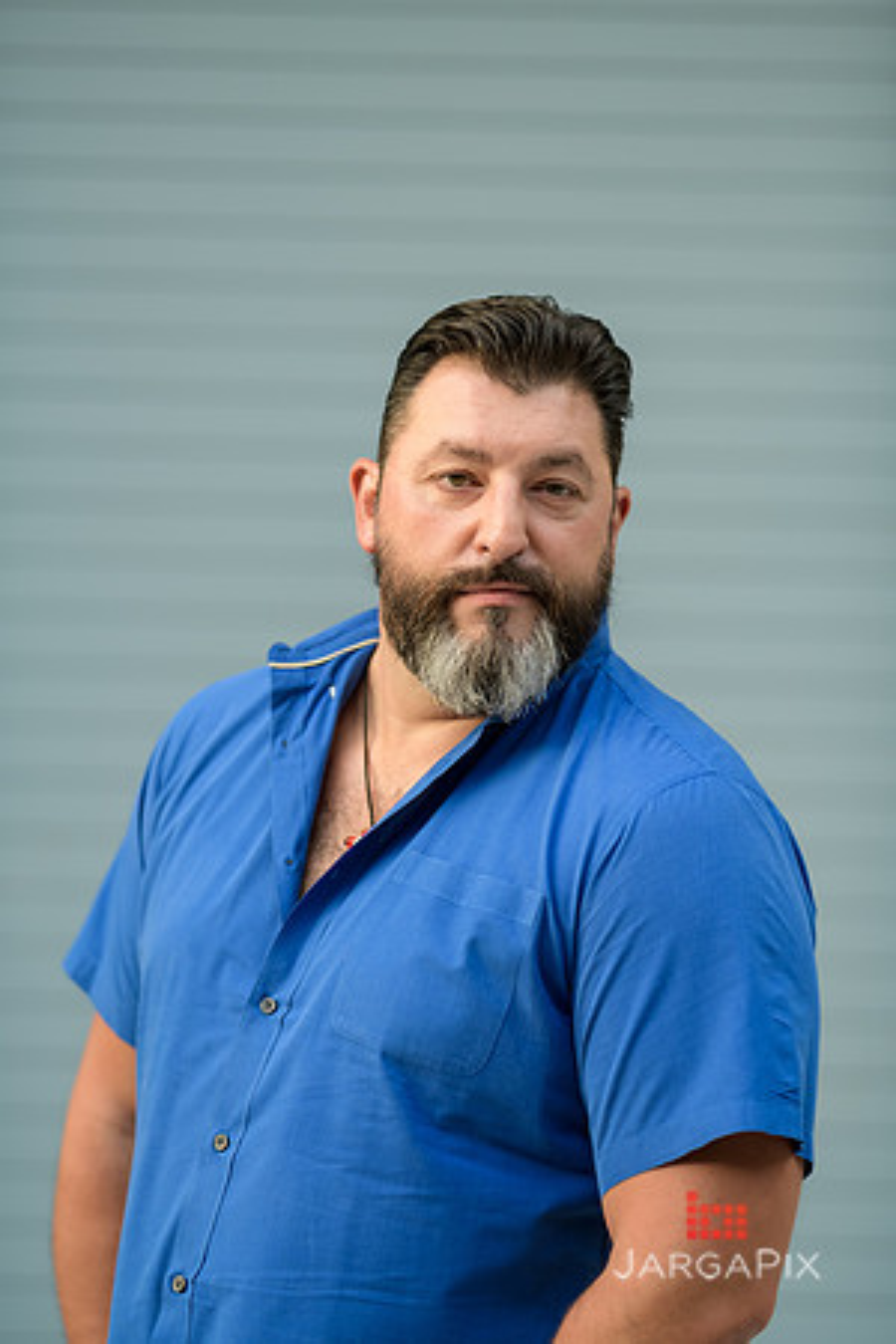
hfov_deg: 10.2
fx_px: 5040
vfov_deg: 15.2
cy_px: 672
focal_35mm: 135
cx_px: 448
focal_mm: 135
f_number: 2
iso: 200
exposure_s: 1/250
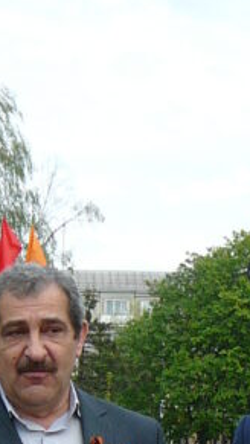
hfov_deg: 9.3
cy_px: 632
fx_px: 1542
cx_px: 56
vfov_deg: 15.3
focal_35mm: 131
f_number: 2.8
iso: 80
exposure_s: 1/640
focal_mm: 5.2
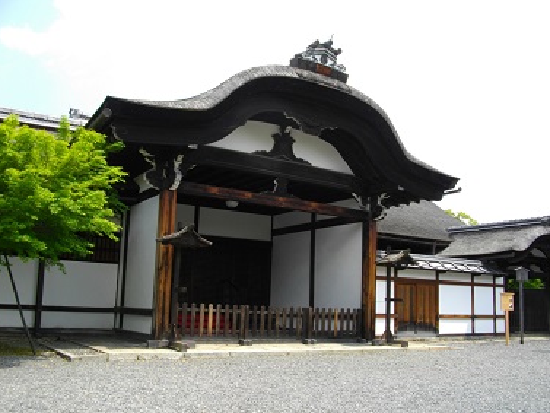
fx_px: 524
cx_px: 274
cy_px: 210
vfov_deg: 43.0
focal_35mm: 33
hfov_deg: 55.3
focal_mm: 5.7
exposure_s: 1/160
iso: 100
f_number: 5.5
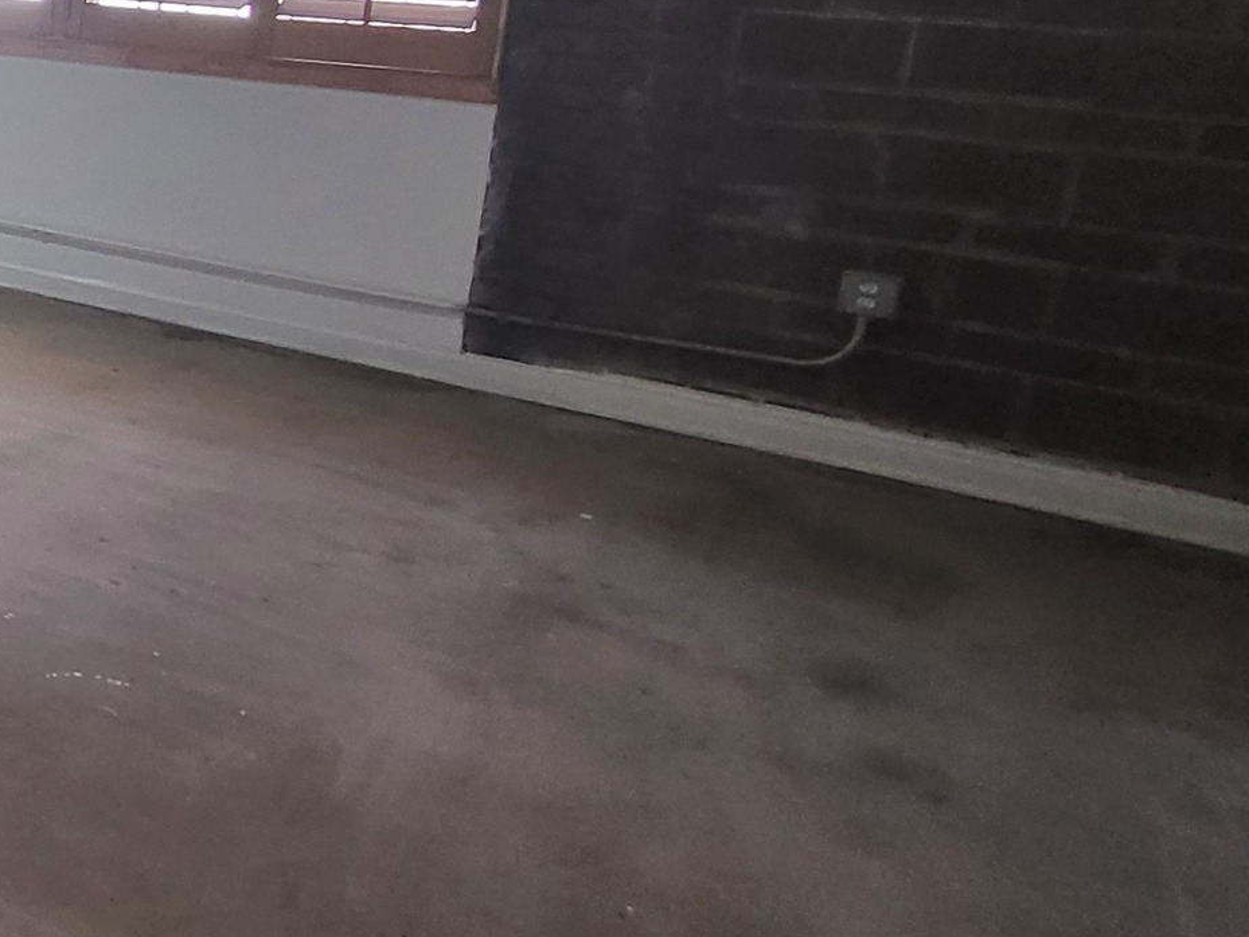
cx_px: -644
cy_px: 176
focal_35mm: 43
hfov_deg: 28.1
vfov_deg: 32.6
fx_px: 1552
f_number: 2.2
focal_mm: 1.74
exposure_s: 1/60
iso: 320
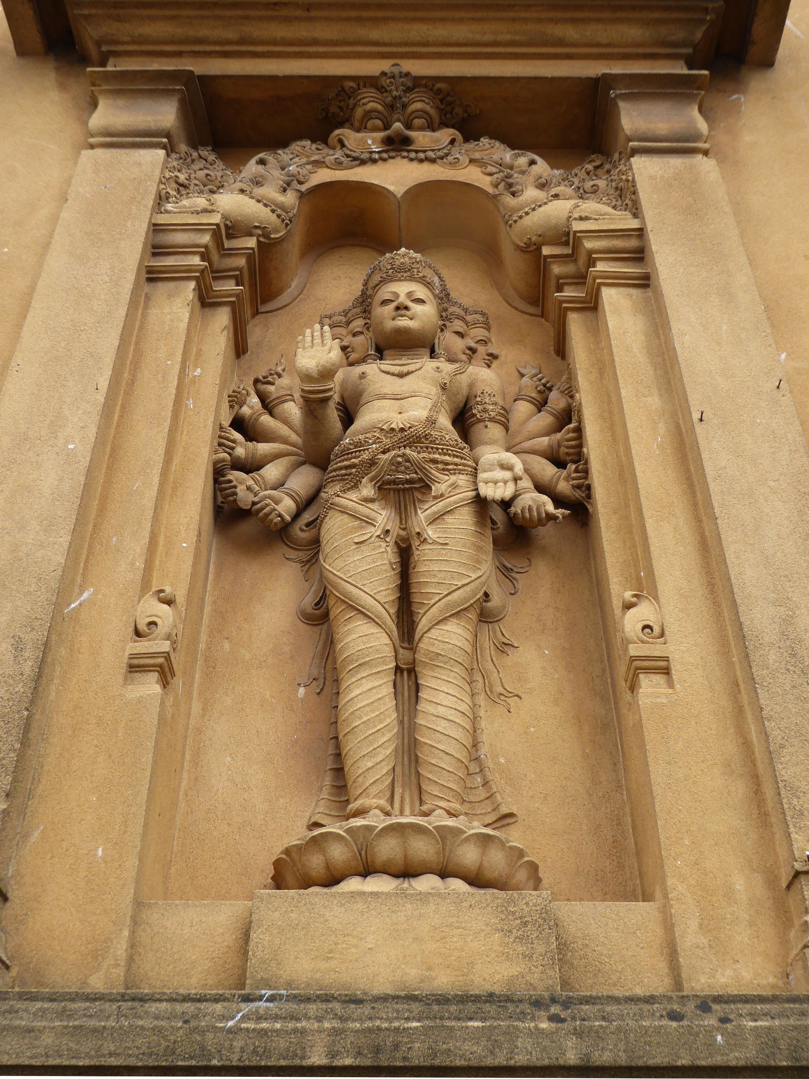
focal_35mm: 36
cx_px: 404
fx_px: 1122
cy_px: 540
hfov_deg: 39.7
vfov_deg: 51.4
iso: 100
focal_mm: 6.3
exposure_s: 1/60
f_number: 3.7
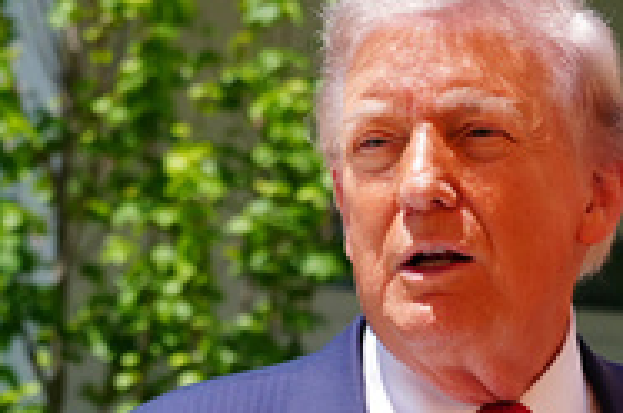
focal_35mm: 285
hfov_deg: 7.2
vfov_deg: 4.8
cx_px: 423
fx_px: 4924
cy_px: 603
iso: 250
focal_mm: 52
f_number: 4.5
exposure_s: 1/2000
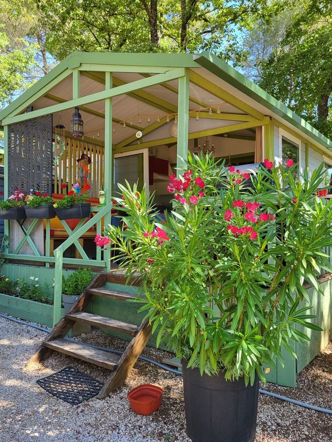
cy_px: 221
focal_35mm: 29
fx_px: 371
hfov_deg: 48.2
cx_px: 158
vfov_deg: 61.6
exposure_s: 1/227
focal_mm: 5.4
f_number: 1.8
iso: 40
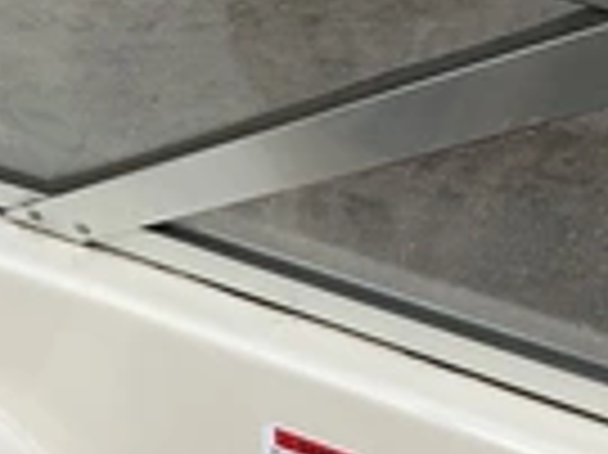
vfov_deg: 15.8
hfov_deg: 22.6
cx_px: 432
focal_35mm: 86
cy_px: 665
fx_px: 1509
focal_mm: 3
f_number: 1.8
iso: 25
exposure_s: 1/1168
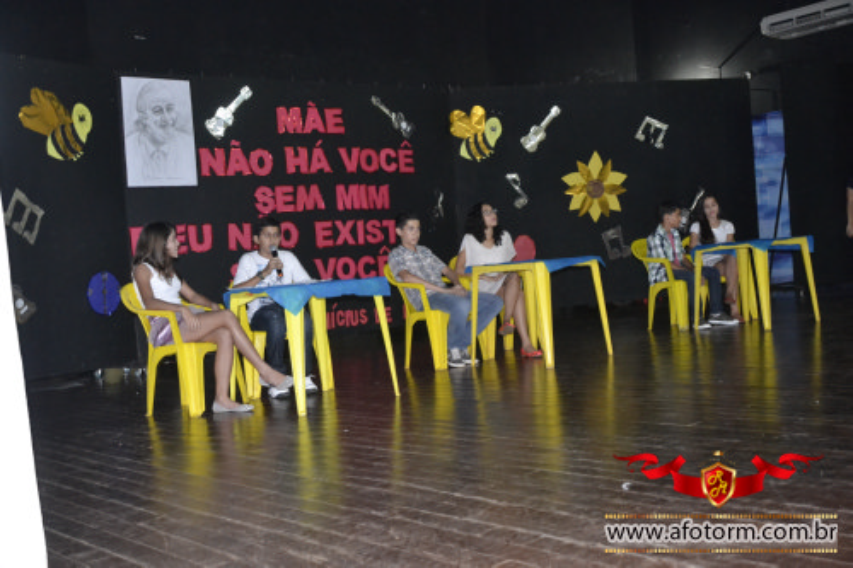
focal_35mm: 42
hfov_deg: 46.4
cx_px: 426
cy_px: 284
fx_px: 995
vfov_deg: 31.9
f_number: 4
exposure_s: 1/60
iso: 3200
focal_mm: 28
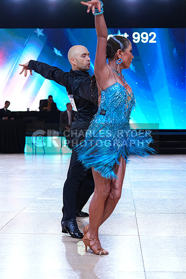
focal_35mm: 73
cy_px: 140
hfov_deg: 18.7
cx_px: 93
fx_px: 565
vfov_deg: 27.7
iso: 640
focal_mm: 73
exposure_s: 1/250
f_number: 4
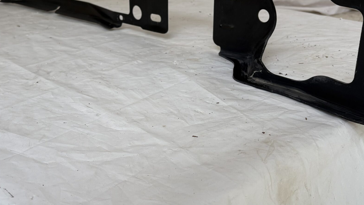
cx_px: 145
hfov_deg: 44.3
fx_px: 444
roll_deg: +2.1
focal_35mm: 46
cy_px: 87
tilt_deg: -21.8
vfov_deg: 26.0
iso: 50
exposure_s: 1/373
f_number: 1.6
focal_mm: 5.96
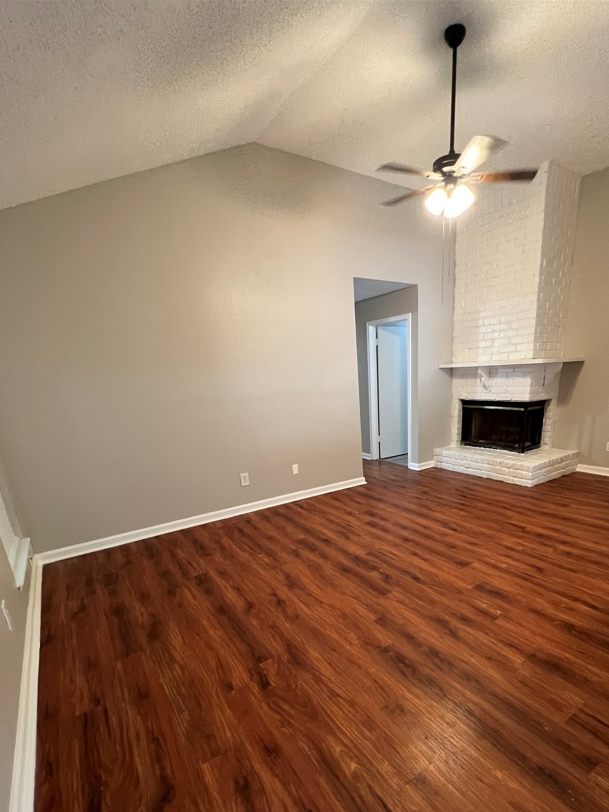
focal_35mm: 16
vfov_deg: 92.9
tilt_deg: -16.4
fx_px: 375
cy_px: 499
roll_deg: +2.6
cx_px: 356
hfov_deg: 77.5
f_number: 1.8
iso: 400
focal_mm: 1.57
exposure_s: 1/60
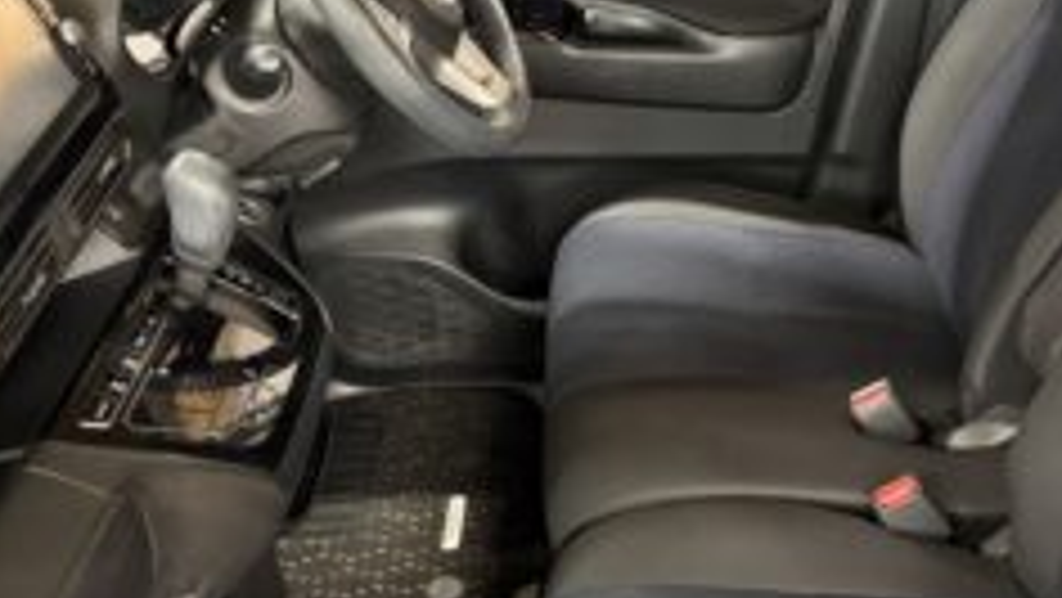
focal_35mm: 42
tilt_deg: -36.2
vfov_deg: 28.3
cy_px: 348
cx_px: 774
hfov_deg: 46.9
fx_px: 1183
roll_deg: -2.5
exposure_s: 1/25
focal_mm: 5.96
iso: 800
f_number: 1.6
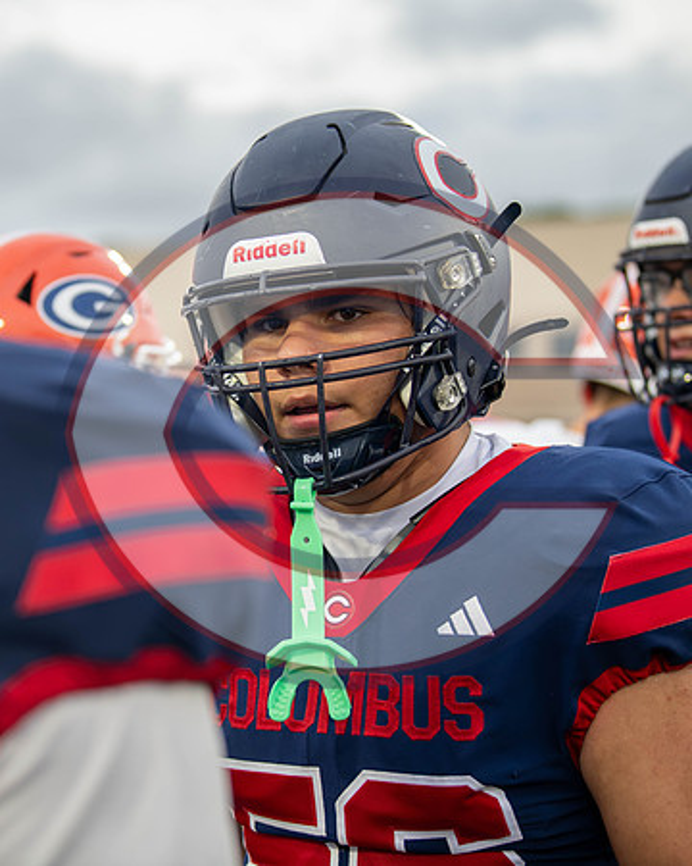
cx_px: 229
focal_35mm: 99
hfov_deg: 15.6
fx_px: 2523
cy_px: 433
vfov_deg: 19.5
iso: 1600
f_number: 2.8
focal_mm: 70
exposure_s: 1/1000
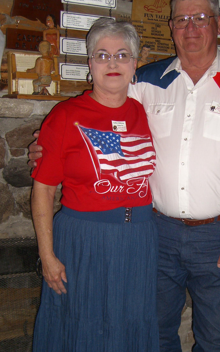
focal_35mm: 56
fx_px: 537
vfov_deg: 36.1
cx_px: 156
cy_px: 220
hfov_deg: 23.0
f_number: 2.8
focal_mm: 7.9
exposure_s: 1/60
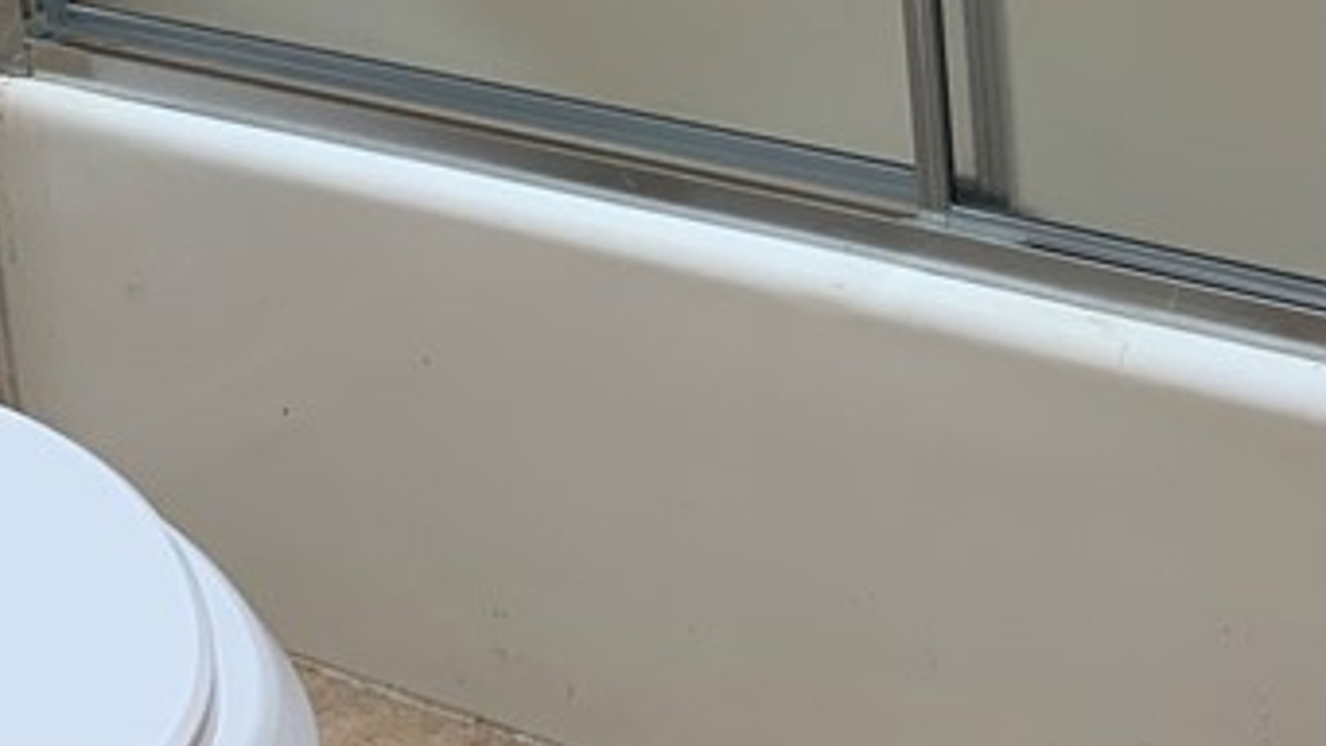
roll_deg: +4.4
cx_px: 968
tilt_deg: -15.3
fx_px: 2989
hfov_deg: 24.8
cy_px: -501
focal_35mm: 85
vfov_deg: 13.1
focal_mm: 4.25
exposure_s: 1/120
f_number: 1.8
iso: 64
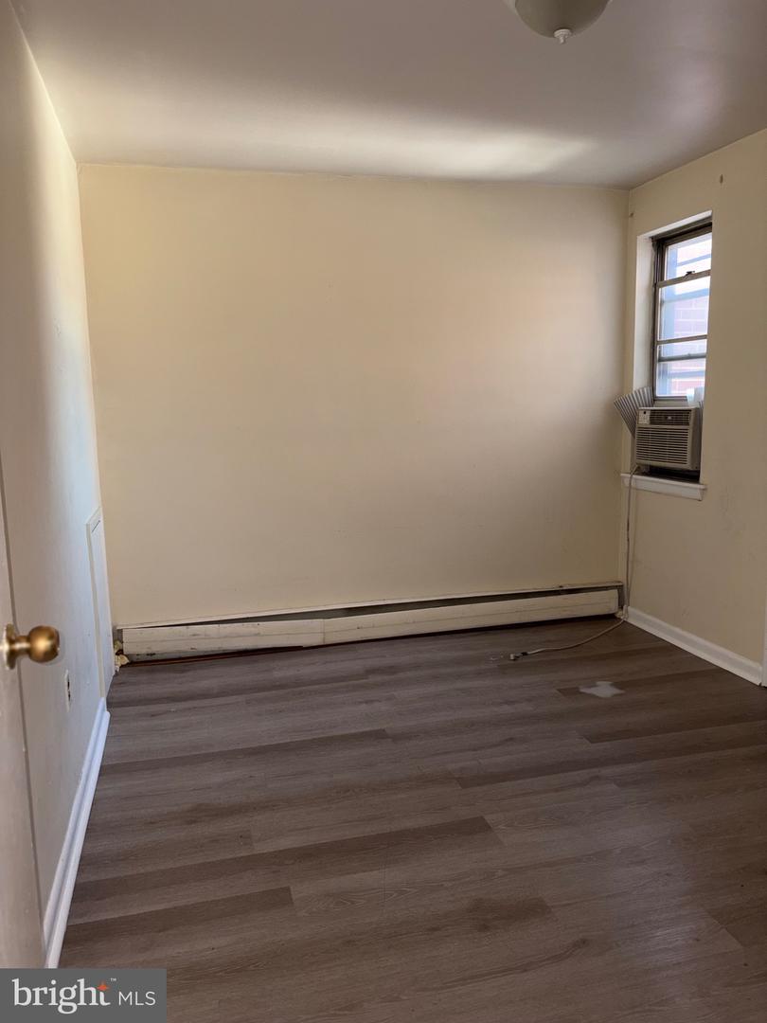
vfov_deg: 67.3
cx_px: 384
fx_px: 768
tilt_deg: -6.8
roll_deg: +0.7
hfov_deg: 53.1
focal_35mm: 26
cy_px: 512
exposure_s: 1/15
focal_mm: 5.96
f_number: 1.6
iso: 64
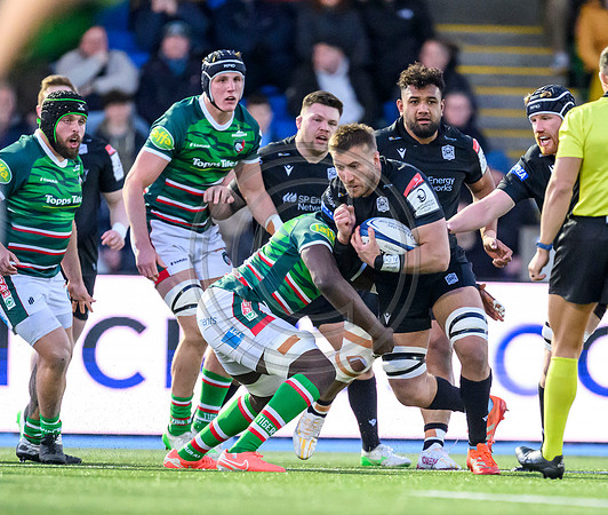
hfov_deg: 2.5
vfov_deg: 2.2
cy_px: 395
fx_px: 13685
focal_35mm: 744
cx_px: 407
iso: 8000
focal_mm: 400
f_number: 2.8
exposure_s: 1/1250
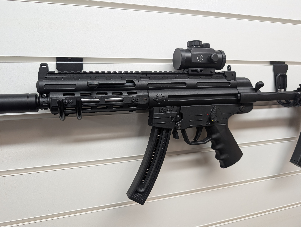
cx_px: 150
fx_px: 209
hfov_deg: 71.5
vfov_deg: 56.9
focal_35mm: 24
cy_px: 114
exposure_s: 1/163
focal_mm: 6.9
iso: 126
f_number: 1.68
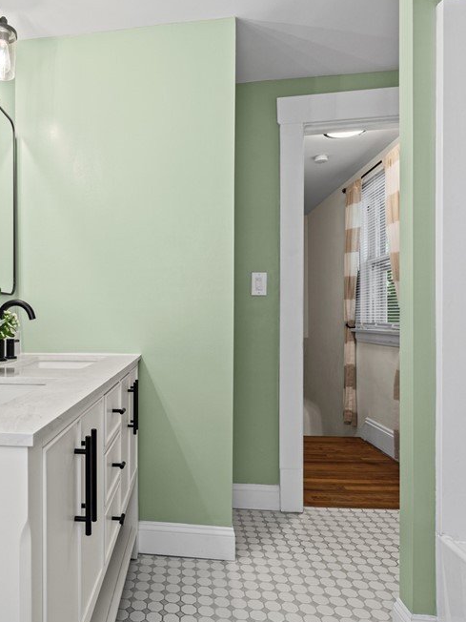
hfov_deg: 54.5
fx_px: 431
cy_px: 325
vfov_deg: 71.6
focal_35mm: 24
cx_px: 123
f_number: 9
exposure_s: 1/4
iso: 250
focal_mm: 15
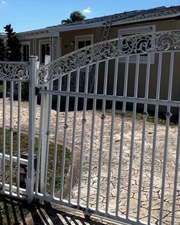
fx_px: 313
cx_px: 108
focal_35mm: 47
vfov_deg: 39.4
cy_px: 88
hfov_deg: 32.0
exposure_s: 1/2874
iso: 40
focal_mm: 2.22
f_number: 2.2
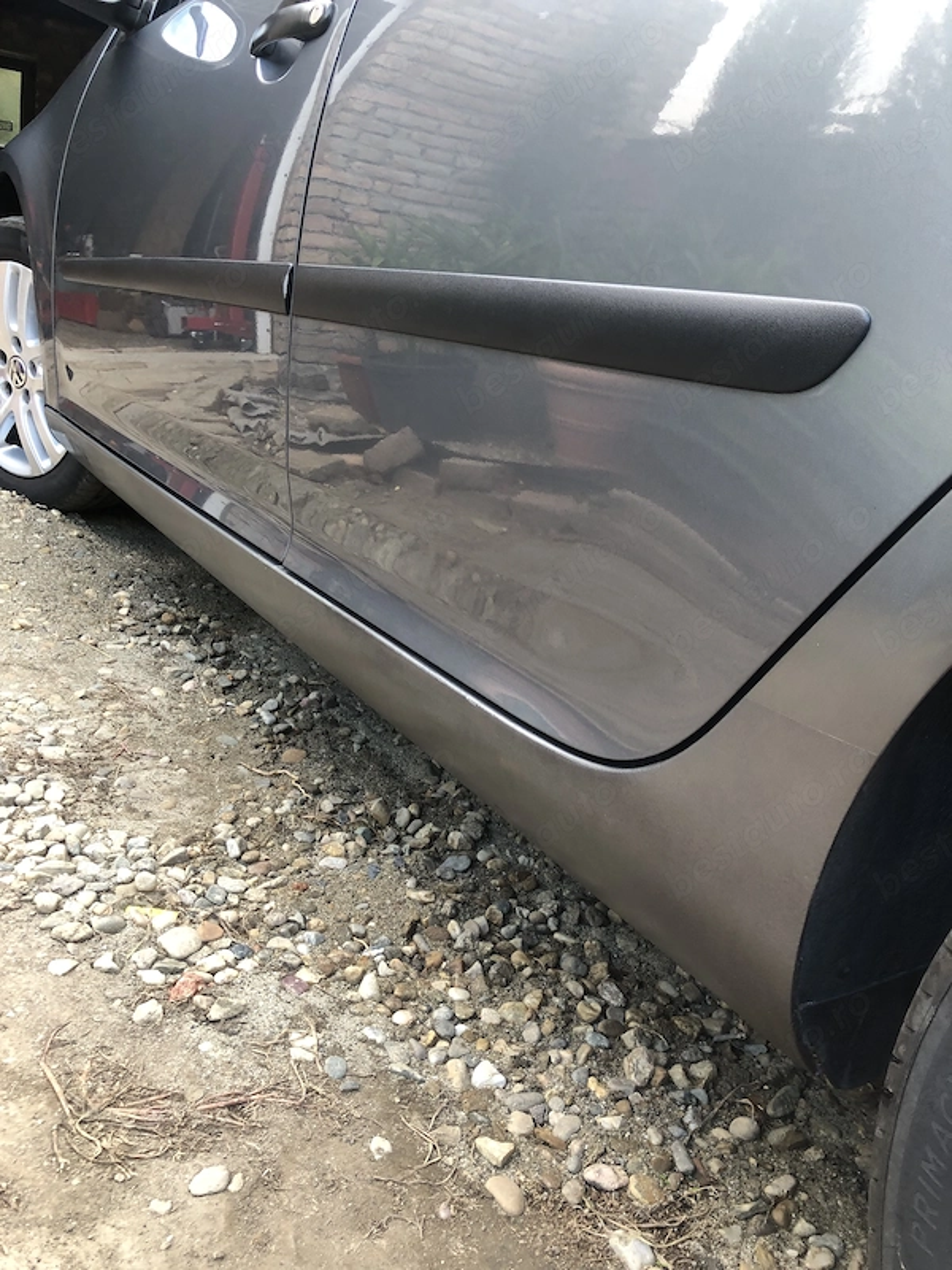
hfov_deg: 49.7
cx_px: 476
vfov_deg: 63.4
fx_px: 1027
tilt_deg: -17.3
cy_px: 635
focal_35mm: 28
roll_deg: -9.9
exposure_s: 1/30
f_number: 1.8
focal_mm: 3.99
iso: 32
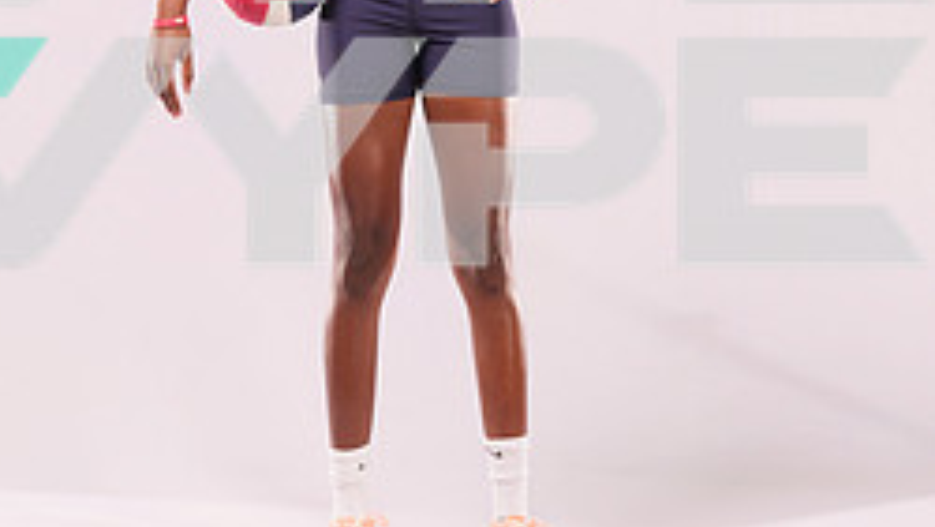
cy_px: -108
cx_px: 381
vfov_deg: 17.4
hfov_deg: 31.8
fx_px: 1637
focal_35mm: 66
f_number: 6.3
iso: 200
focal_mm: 35
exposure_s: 1/100
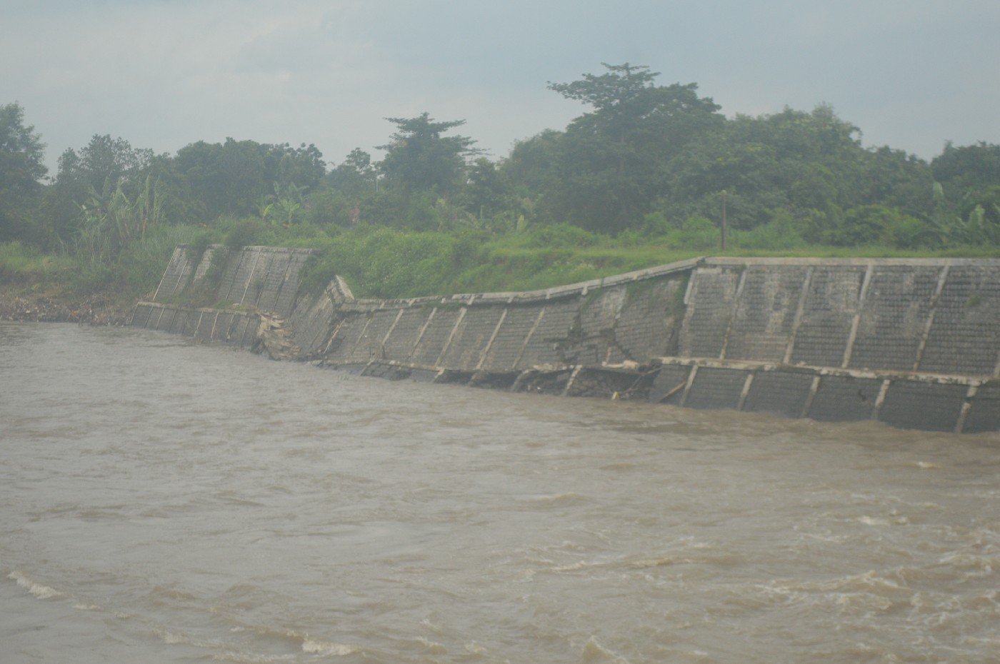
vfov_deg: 16.5
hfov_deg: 24.6
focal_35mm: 82
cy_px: 332
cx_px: 500
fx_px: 2289
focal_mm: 55
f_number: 5.6
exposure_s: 1/1600
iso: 400
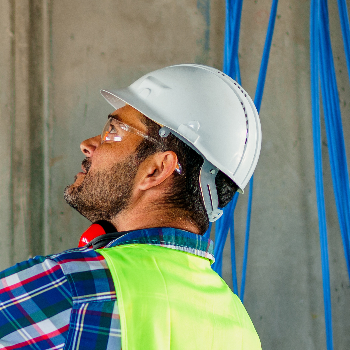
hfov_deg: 12.2
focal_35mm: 142
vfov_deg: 12.3
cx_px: 19
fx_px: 1624
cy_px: 240
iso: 125
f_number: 1.8
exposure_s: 1/100
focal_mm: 50
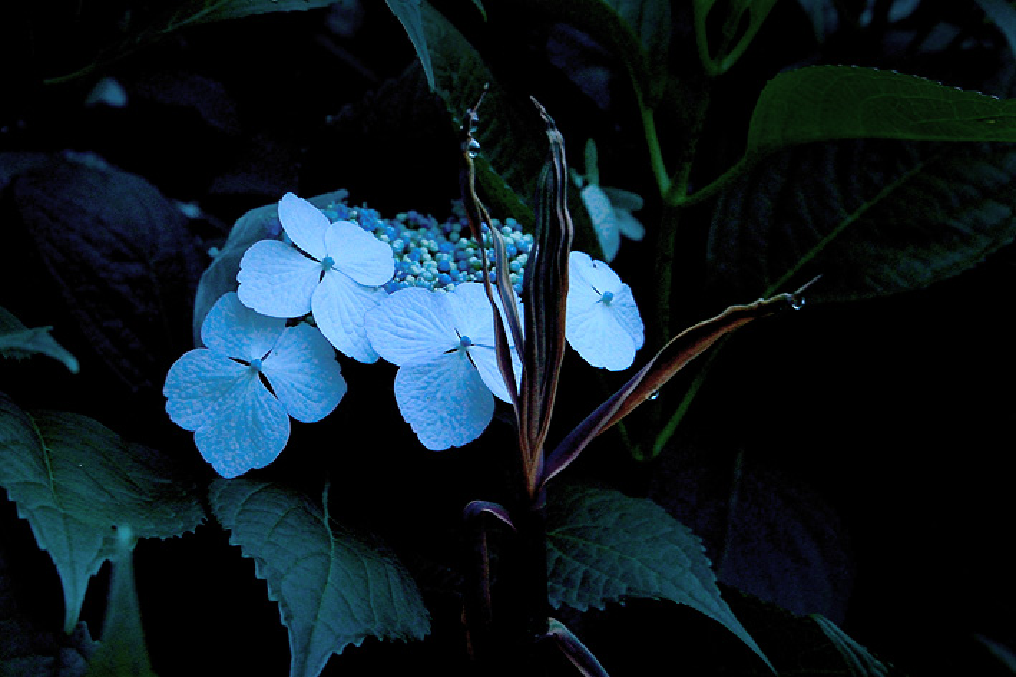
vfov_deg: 18.2
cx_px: 508
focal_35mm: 75
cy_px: 338
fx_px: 2116
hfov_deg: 27.0
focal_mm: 75
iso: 4000
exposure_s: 1/25
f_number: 8
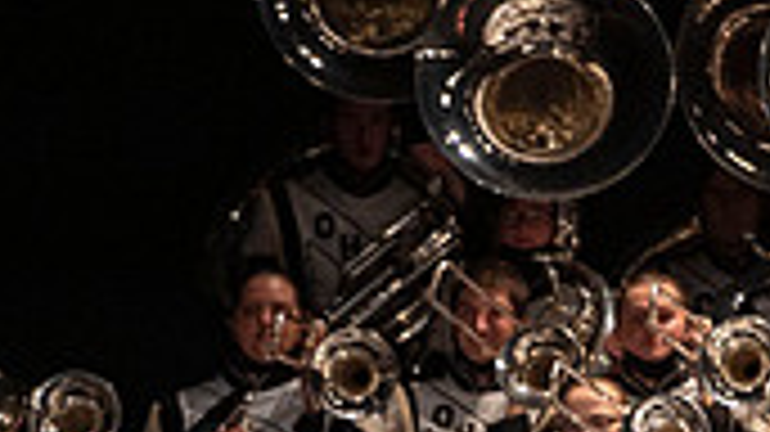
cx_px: 401
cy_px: 778
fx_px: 14510
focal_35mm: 711
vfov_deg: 1.7
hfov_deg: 3.0
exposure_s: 1/500
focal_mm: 200
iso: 1250
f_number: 3.5
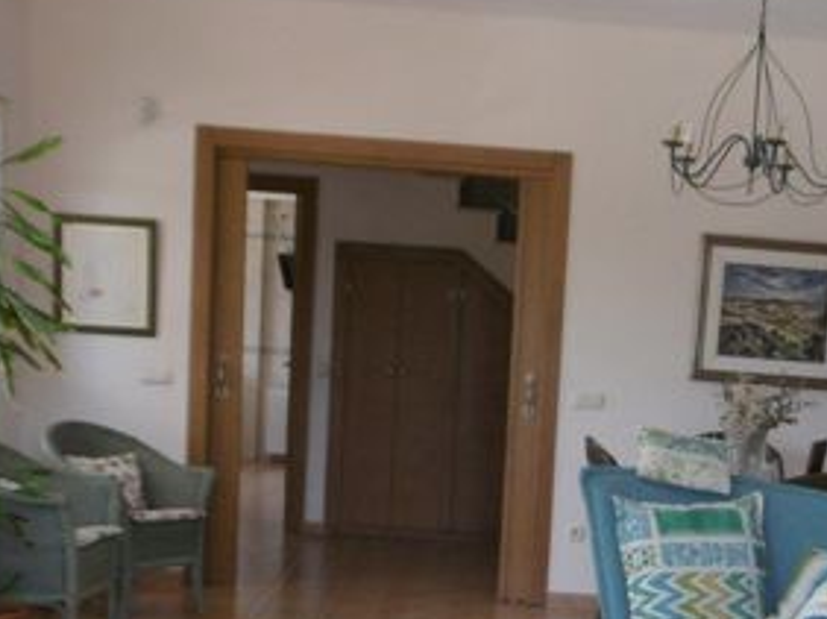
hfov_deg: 31.8
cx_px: 579
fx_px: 1432
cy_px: 543
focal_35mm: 60
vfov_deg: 23.8
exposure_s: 1/60
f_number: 3.1
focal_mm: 4.3
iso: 100
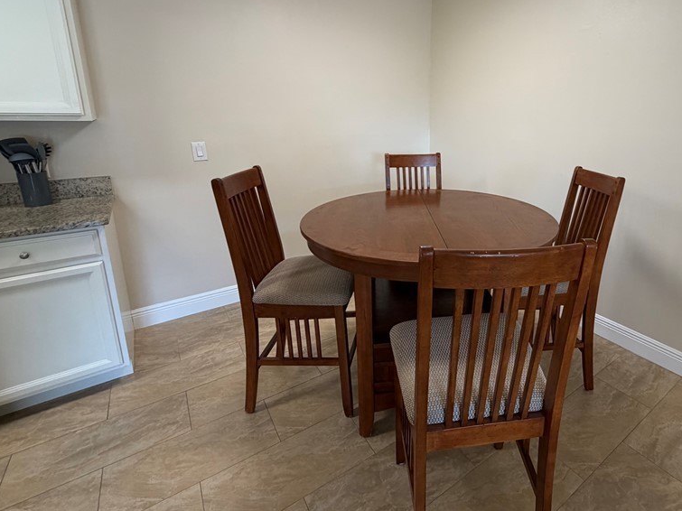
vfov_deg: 67.7
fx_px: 374
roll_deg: -0.8
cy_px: 194
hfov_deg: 82.6
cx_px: 437
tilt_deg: -11.7
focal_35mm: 19
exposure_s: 1/120
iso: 250
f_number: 2.2
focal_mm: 2.22
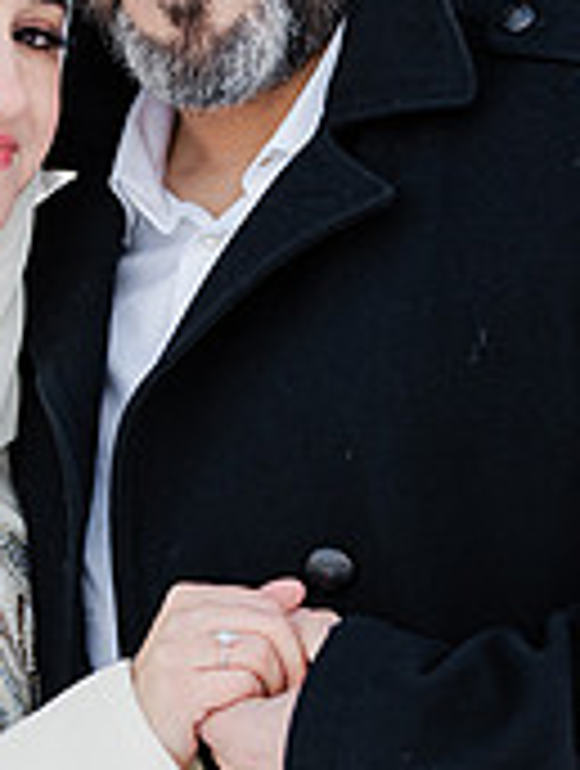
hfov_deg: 7.2
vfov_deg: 9.5
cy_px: 500
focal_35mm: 207
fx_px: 4607
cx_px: 175
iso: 125
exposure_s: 1/160
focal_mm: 82
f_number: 2.8
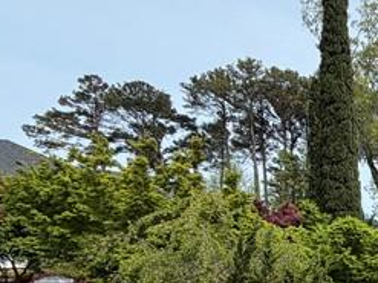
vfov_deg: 24.0
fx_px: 633
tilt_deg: -5.4
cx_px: 672
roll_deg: -0.5
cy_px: 291
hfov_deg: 21.8
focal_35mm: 58
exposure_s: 1/853
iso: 20
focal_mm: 2.22
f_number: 2.2
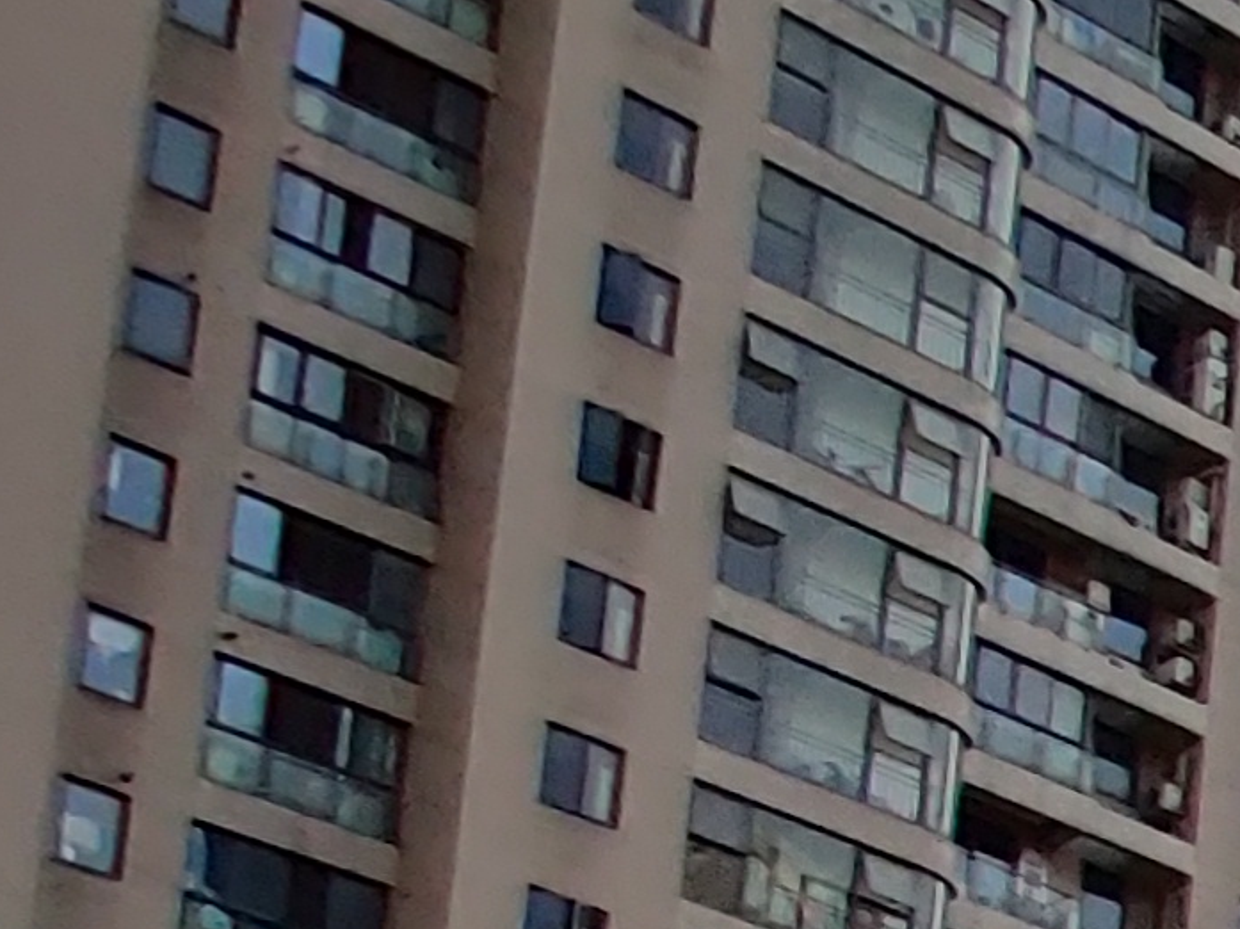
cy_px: 2374
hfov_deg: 10.8
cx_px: 3932
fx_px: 3079
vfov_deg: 12.5
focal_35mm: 86
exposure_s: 1/262
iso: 100
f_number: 2.2
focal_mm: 2.25
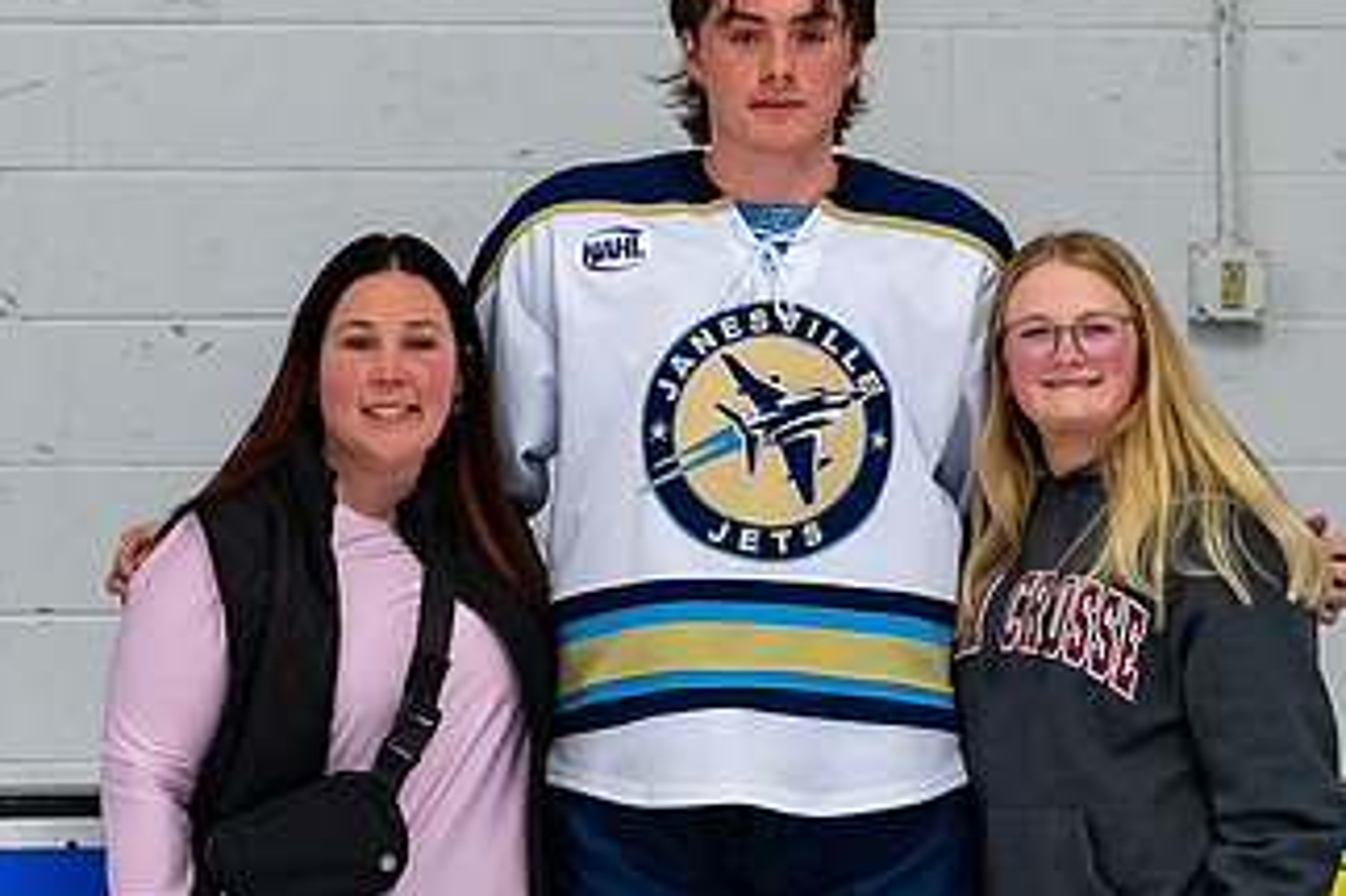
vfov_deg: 6.7
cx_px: 784
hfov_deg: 10.0
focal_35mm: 206
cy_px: 555
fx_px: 7698
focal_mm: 52
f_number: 4
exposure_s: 1/250
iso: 800
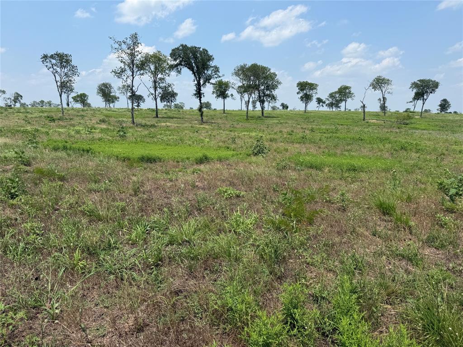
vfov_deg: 56.8
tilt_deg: -10.1
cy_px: 174
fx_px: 321
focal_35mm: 24
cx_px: 232
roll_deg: -1.5
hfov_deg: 71.6
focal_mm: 6.76
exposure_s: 1/5714
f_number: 1.78
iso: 80
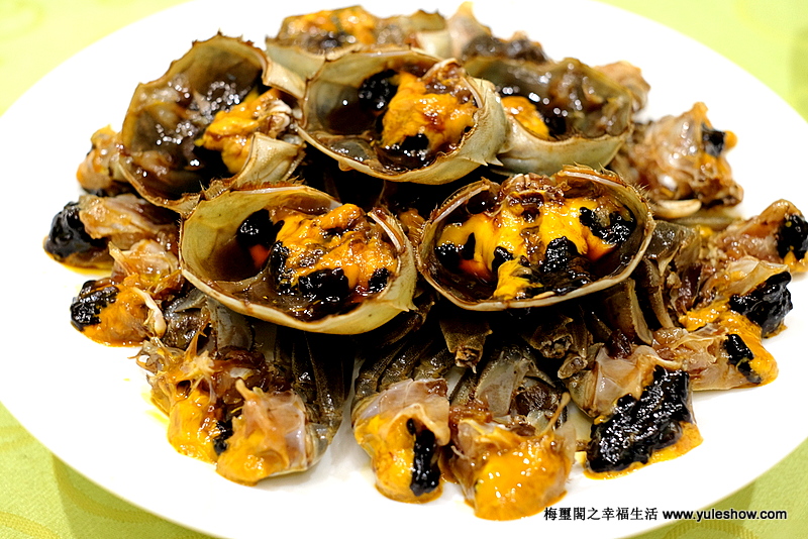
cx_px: 404
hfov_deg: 37.5
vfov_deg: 25.5
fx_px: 1190
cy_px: 270
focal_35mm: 53
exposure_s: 1/25
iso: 400
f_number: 4
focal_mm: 35
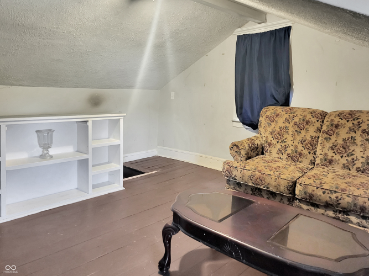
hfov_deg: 71.6
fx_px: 256
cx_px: 184
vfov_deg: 56.8
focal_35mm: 24
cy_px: 138
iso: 500
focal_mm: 5
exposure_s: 1/40
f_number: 1.8
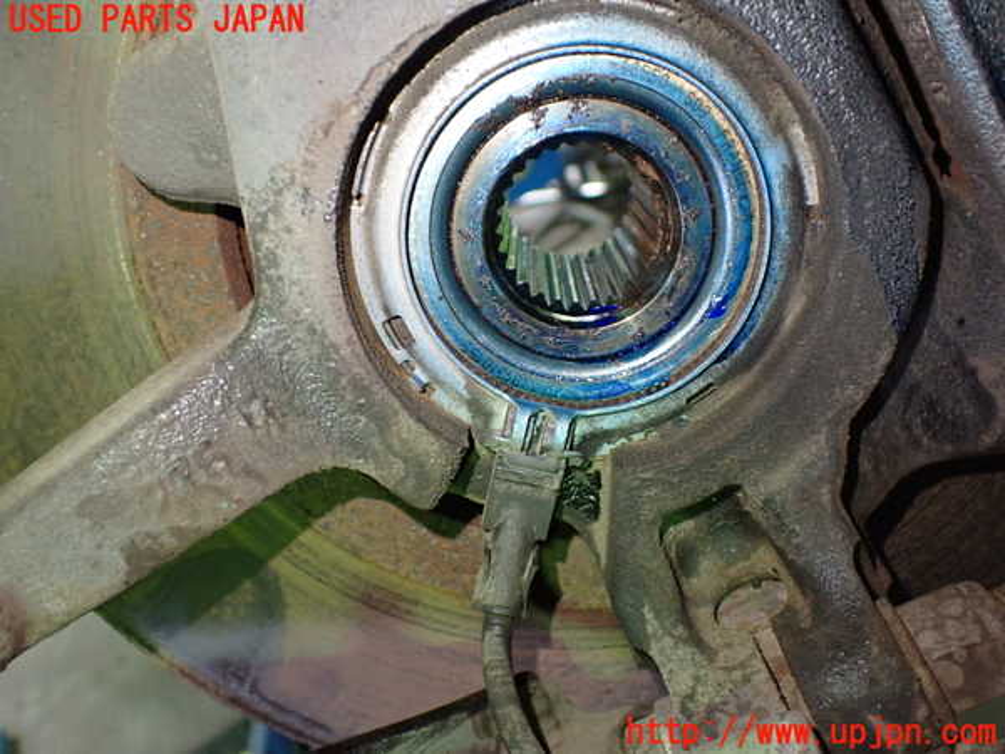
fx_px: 871
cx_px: 502
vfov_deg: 46.8
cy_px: 377
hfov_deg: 60.0
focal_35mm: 30
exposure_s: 1/60
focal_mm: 5.4
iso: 800
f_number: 2.3
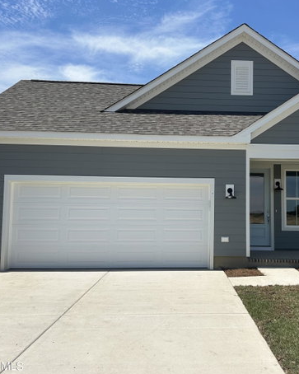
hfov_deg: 43.8
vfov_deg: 54.2
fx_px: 365
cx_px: 202
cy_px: 187
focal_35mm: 33
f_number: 1.78
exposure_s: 1/7576
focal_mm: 6.86
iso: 80
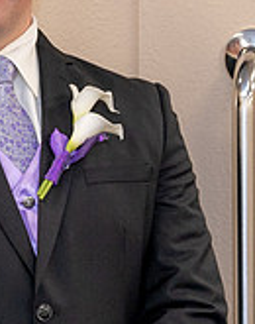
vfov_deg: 6.0
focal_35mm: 322
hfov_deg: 4.8
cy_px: 176
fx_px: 3066
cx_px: 133
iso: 400
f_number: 4.5
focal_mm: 70
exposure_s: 1/80
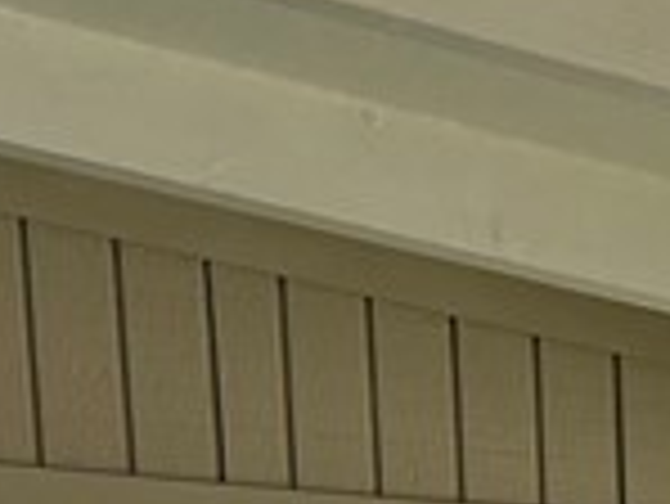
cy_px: 1526
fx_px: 3467
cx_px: 1727
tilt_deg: -7.5
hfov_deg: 9.5
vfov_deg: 7.3
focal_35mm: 179
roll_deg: +0.0
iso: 50
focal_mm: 5.96
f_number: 1.6
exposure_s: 1/2024
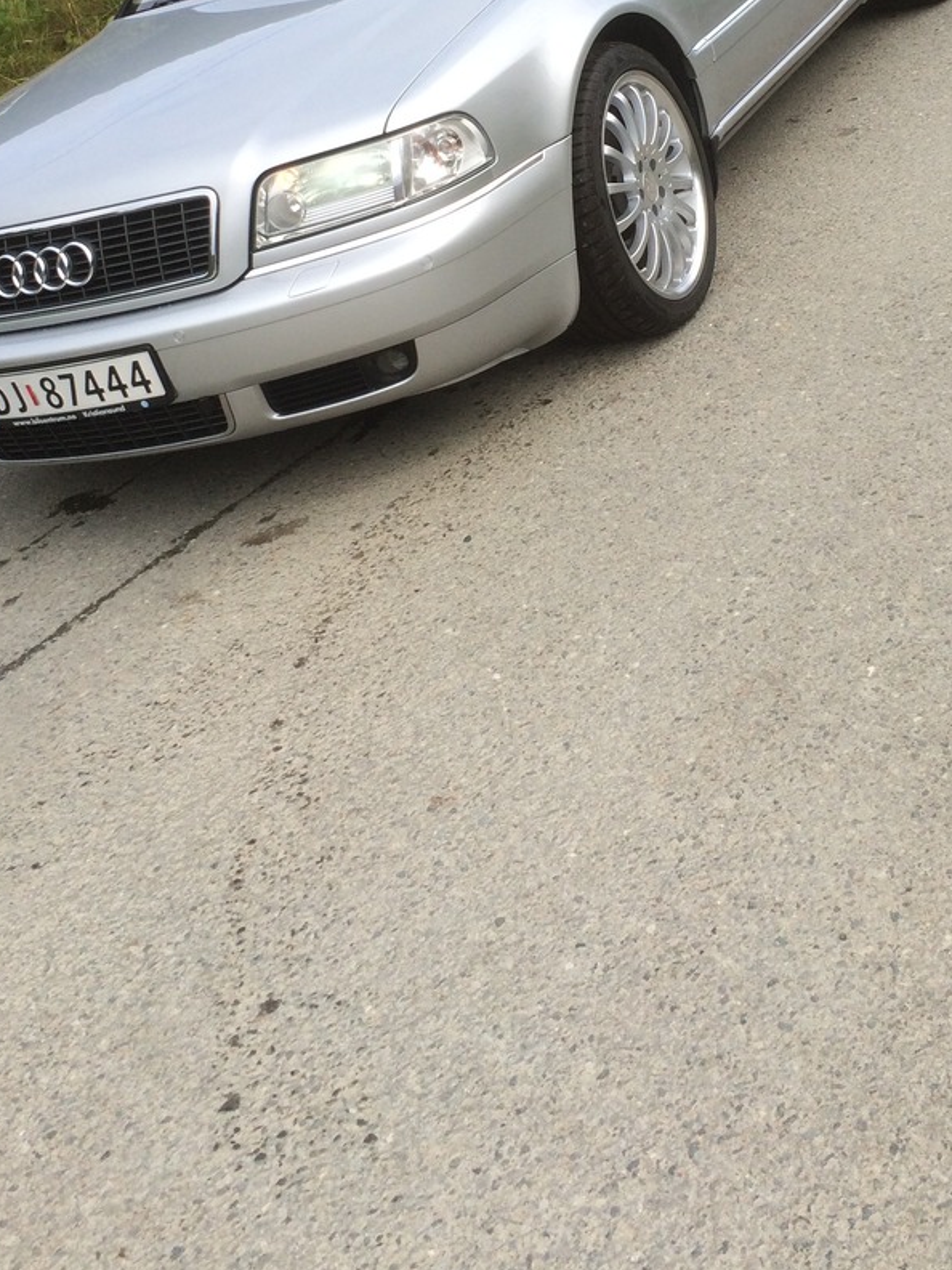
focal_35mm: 50
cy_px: 219
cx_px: 518
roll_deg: +18.5
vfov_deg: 36.6
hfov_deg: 29.1
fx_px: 1833
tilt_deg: -13.8
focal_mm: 4.15
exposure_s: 1/912
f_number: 2.2
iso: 32
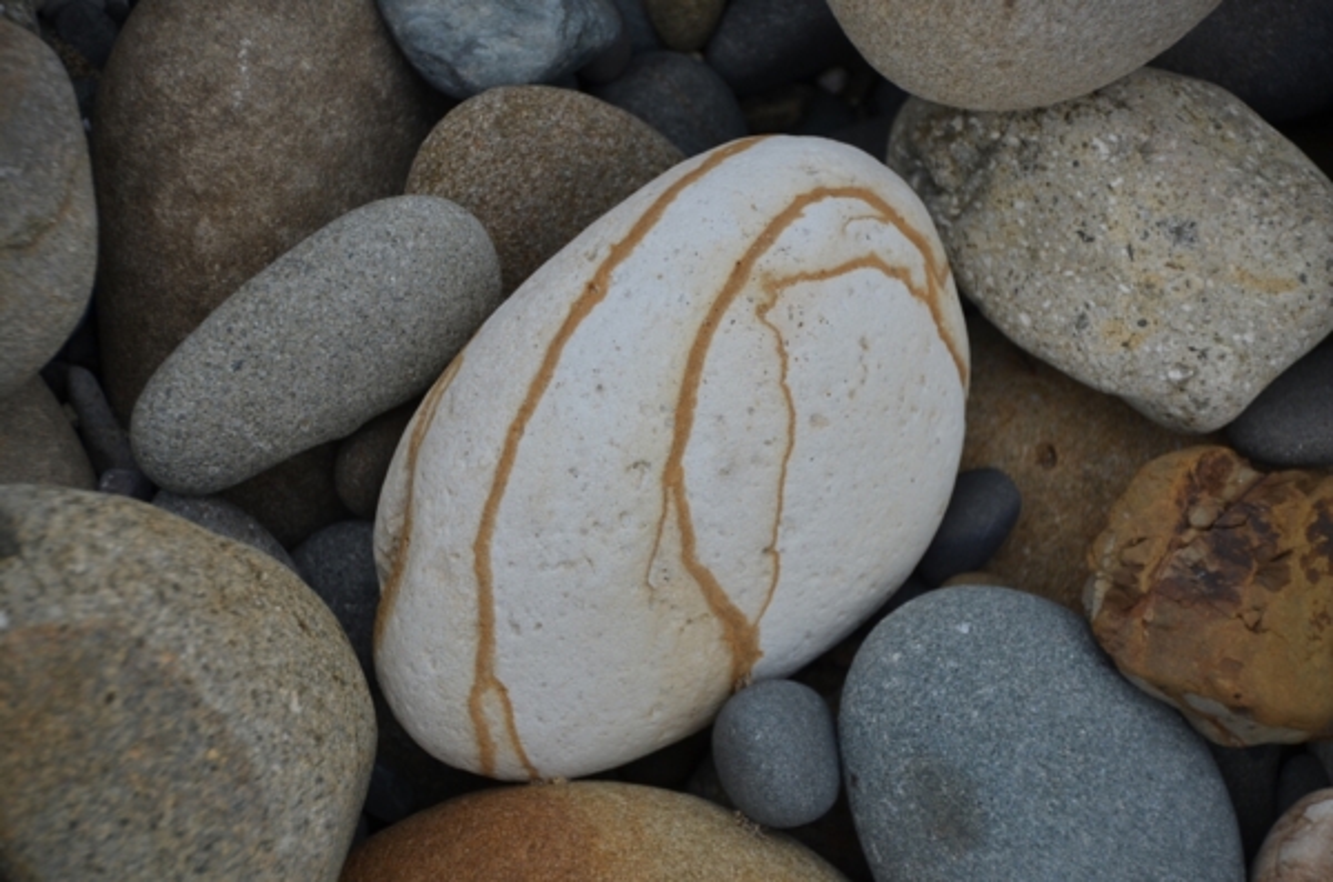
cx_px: 666
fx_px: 8588
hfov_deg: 8.9
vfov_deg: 5.9
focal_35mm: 232
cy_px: 441
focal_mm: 155
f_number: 6
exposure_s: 1/500
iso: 220
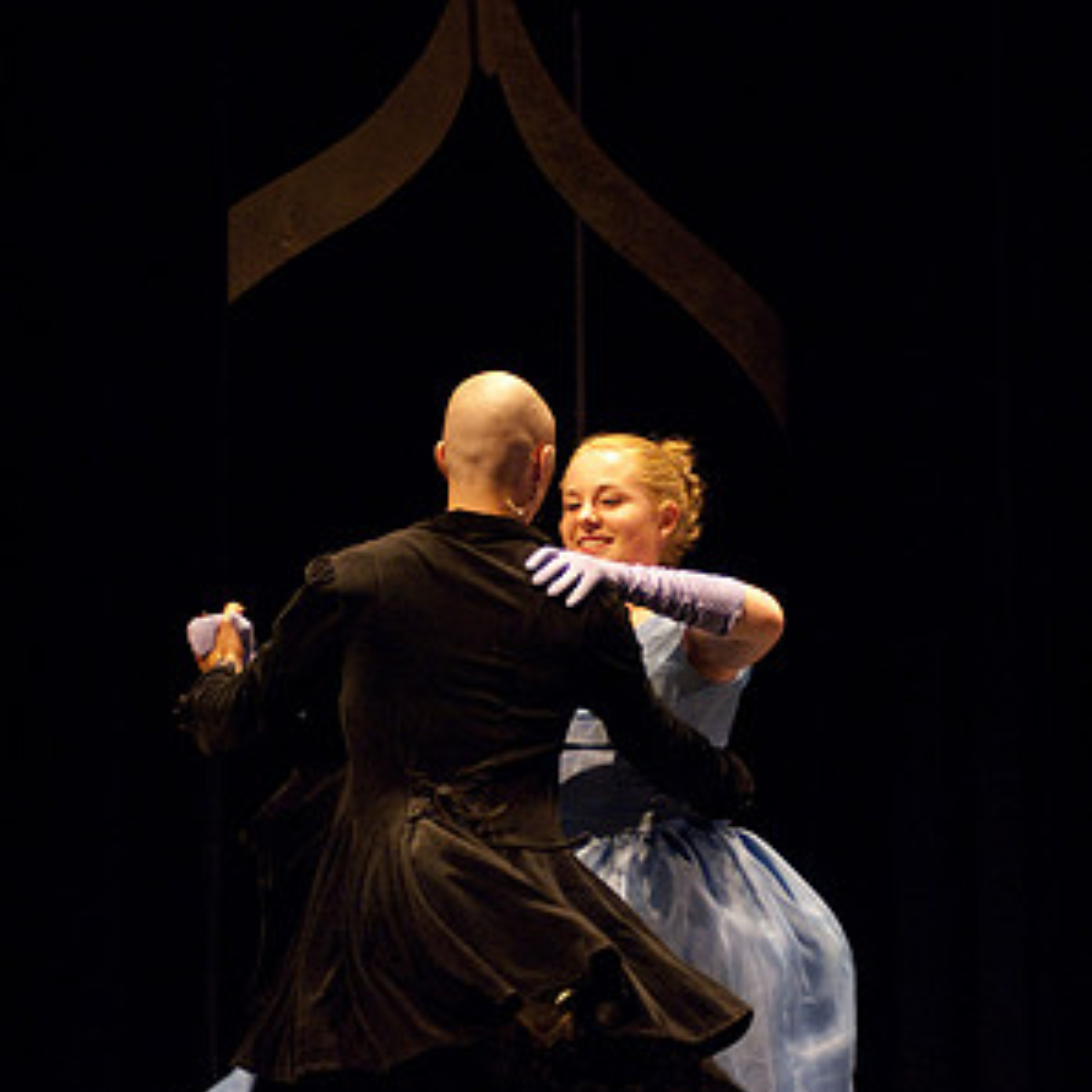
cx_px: 546
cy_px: 824
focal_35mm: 166
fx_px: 5925
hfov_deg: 10.5
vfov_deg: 10.5
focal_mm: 86
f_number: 2.8
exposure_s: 1/160
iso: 1250
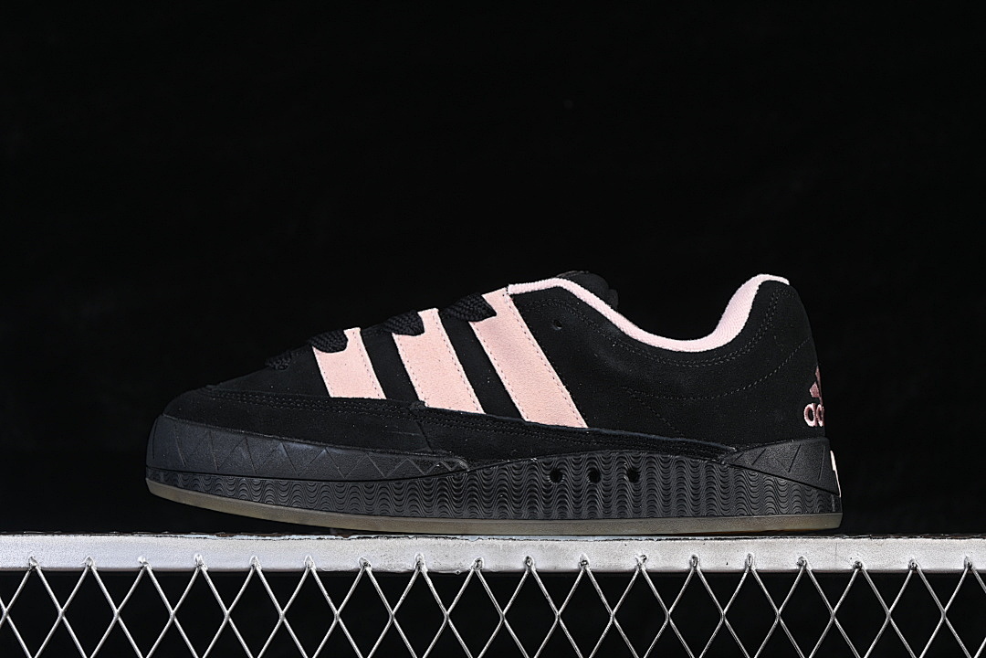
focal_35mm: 75
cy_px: 329
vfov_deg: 18.2
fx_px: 2054
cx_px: 493
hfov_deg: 27.0
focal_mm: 50
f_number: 6.3
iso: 160
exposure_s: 1/80
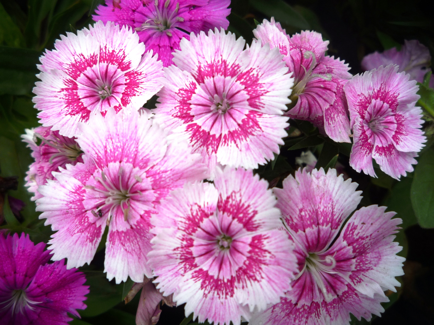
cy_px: 162
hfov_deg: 60.0
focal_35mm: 30
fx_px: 376
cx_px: 217
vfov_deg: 46.8
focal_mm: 5.2
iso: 100
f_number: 4
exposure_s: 1/400
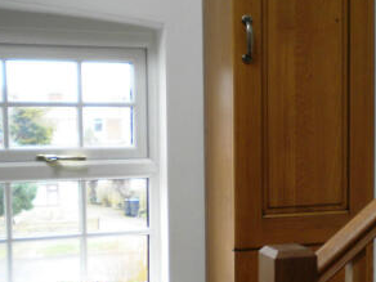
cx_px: 298
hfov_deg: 27.3
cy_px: 171
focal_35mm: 70
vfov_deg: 21.0
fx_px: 760
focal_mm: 6.3
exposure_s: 1/53.7
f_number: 3.1
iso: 104
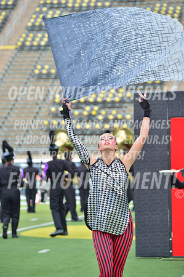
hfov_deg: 7.4
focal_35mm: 185
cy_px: 138
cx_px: 92
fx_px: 1422
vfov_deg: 11.1
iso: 200
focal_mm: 185
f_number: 5.6
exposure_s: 1/640
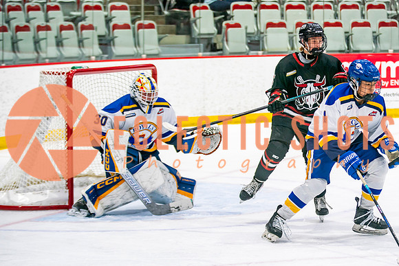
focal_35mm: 161
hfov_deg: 12.7
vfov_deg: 8.5
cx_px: 303
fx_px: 1782
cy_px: 133
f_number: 2.8
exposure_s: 1/640
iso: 640
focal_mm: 95
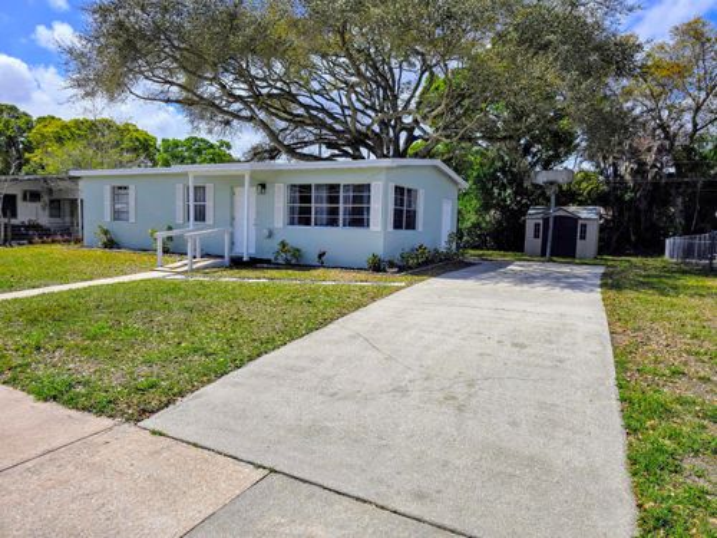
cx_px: 358
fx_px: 476
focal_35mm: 23
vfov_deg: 58.9
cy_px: 269
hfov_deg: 73.9
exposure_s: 1/1120
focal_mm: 6.3
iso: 12
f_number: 1.7
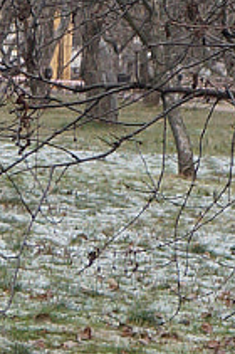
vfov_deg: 6.5
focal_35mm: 319
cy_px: 275
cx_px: 555
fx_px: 3134
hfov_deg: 4.2
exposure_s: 1/160
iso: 250
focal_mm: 28
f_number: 4.5
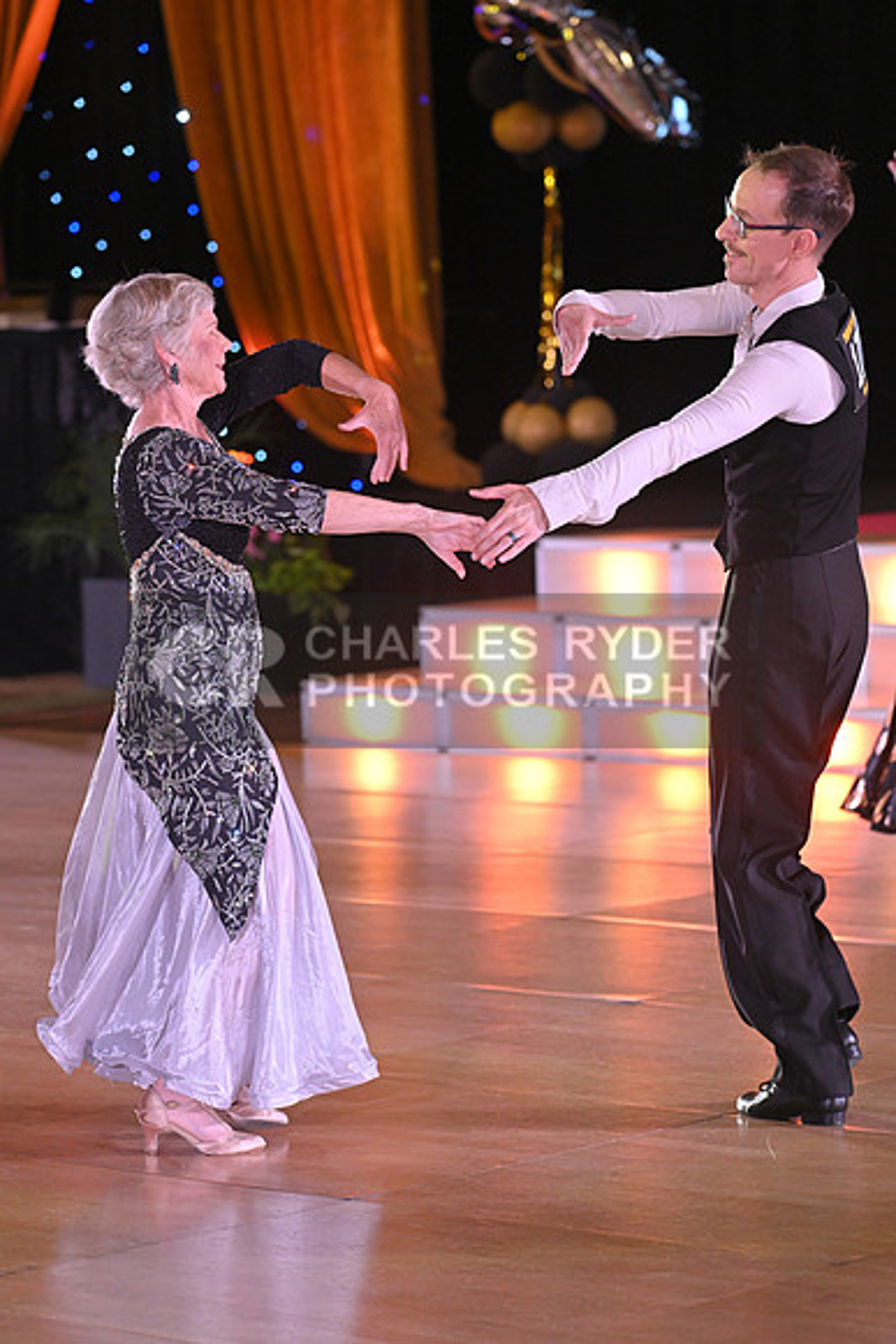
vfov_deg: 15.8
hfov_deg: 10.6
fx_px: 4850
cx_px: 448
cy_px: 672
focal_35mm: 130
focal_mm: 130
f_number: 5
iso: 3200
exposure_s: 1/400
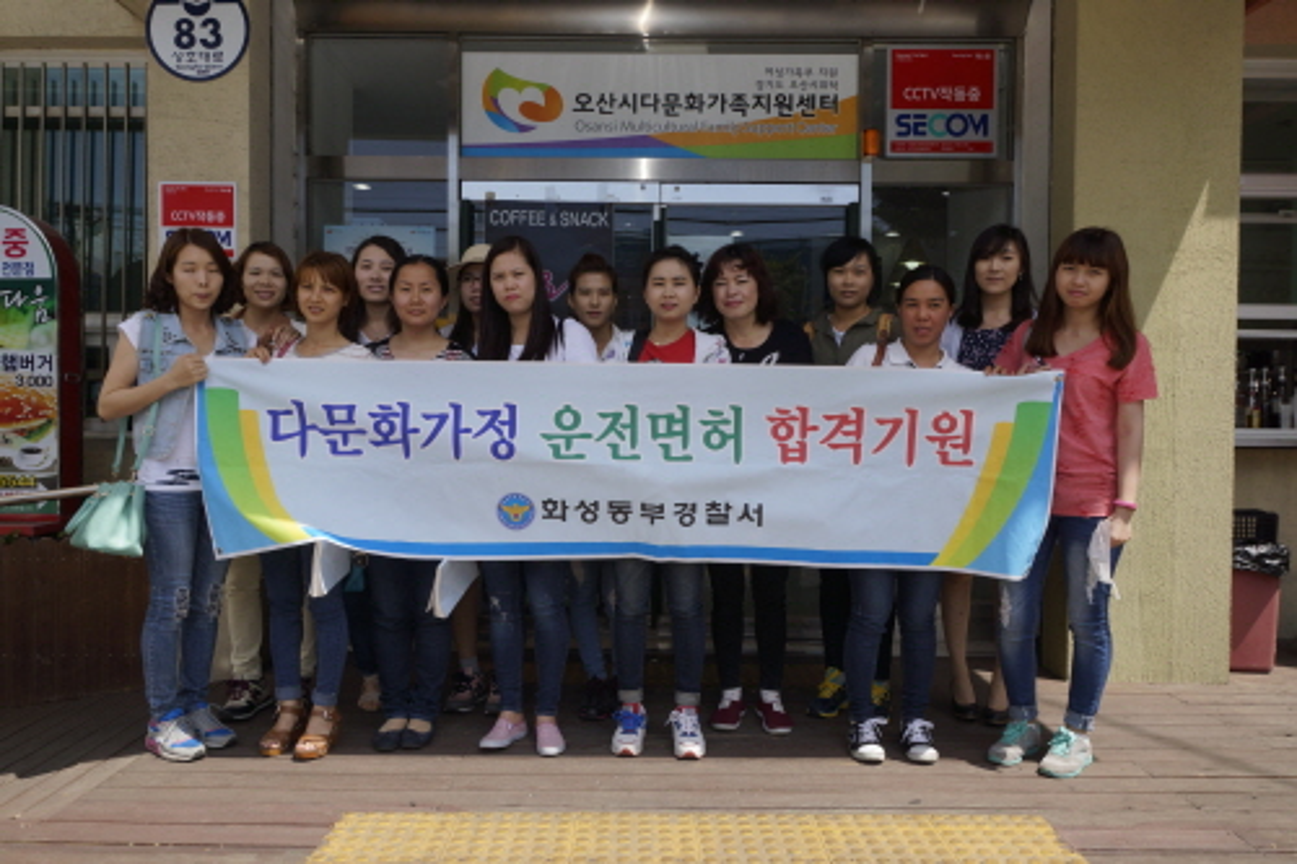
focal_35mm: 27
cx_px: 648
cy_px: 432
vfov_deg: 47.9
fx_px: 972
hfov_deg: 67.4
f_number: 9
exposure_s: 1/160
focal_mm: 18
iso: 100
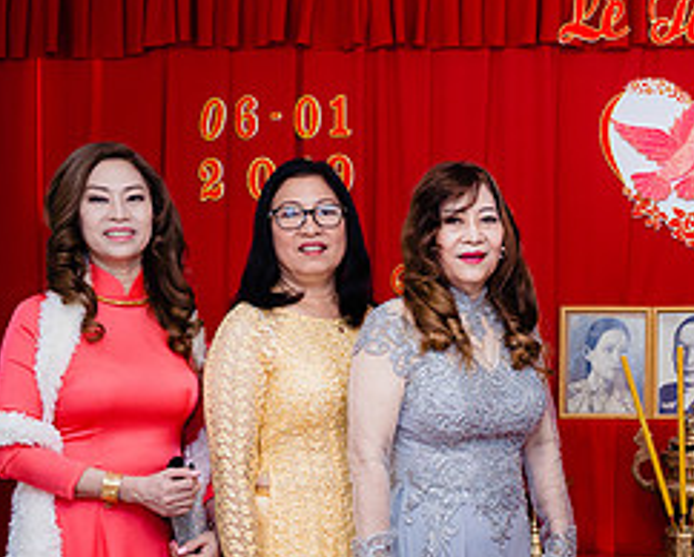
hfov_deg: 28.4
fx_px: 1295
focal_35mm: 63
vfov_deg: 24.0
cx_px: 671
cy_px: 406
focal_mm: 28
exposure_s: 1/200
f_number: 4
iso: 1000
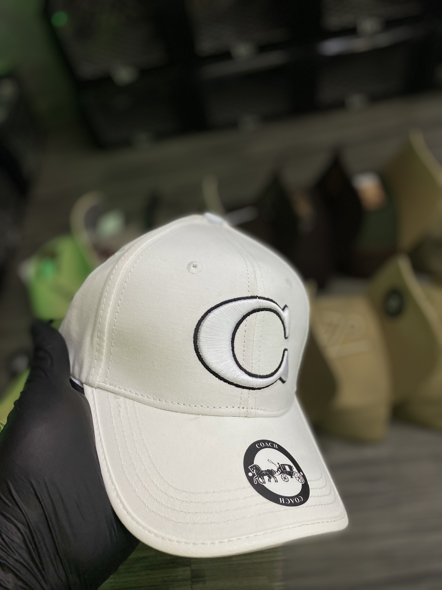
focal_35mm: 26
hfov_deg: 53.1
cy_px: 295
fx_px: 443
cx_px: 221
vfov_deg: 67.3
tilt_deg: -55.1
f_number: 1.8
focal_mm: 4.25
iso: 100
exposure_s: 1/120
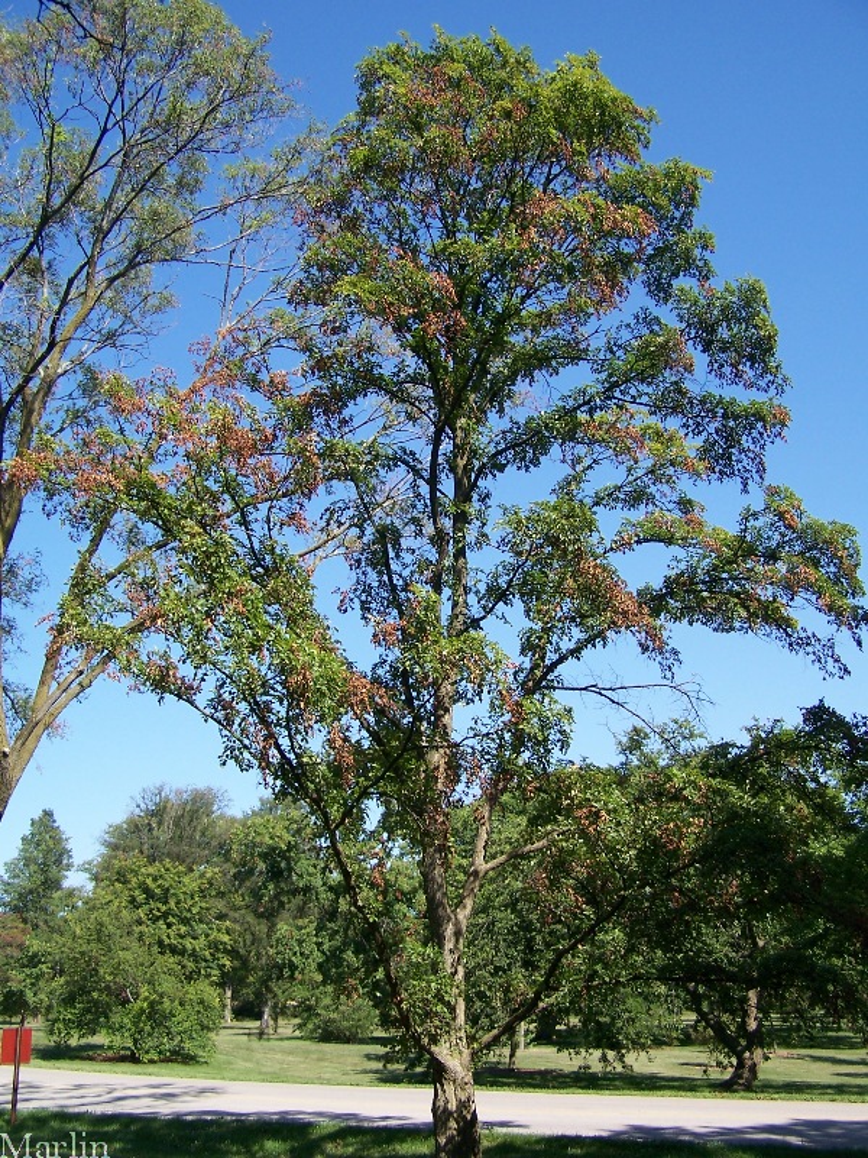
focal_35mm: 38
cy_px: 579
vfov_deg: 49.0
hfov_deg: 37.7
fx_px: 1270
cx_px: 434
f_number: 2.8
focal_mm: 6.3
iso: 80
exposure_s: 1/640
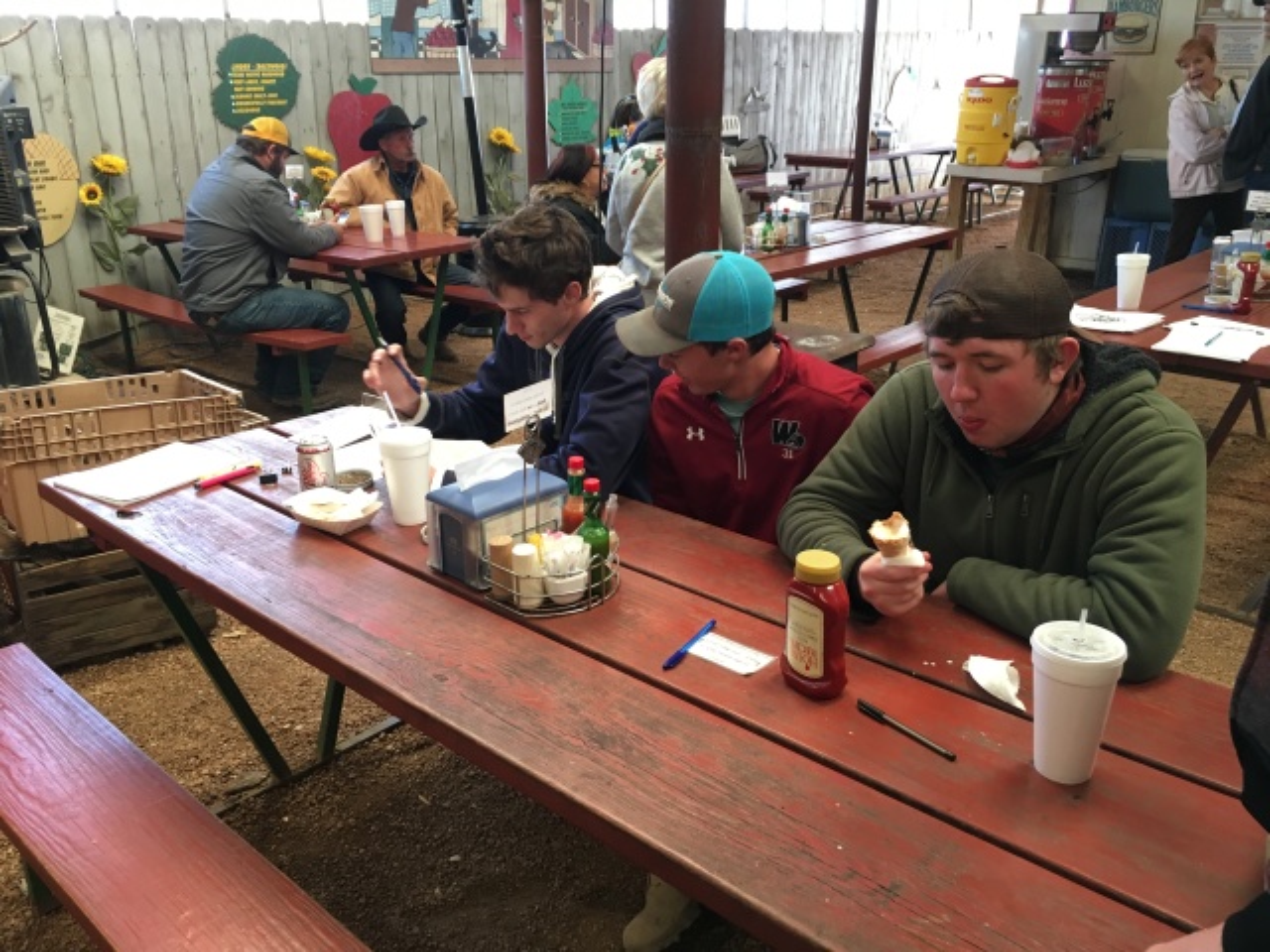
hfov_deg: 61.7
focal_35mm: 29
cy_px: 476
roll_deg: +0.4
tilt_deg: -21.0
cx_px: 635
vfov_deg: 48.2
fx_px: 1064
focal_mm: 4.15
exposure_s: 1/30
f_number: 2.2
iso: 80
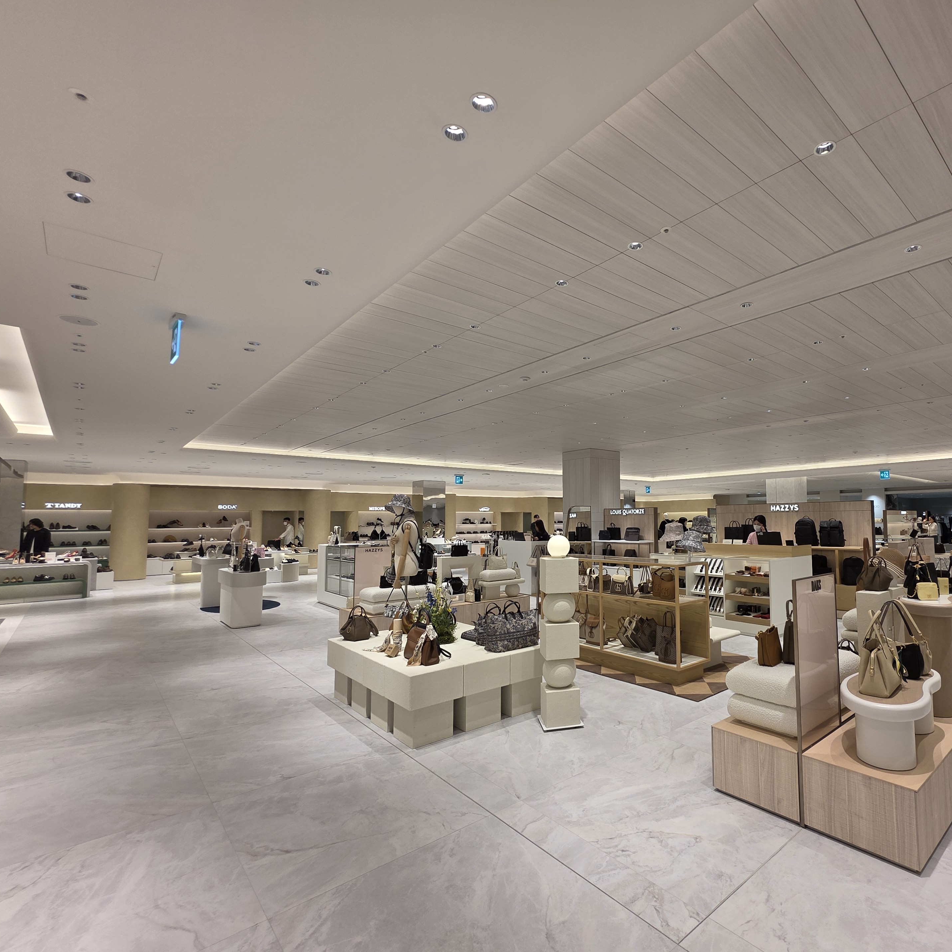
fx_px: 498
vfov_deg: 87.4
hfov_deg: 85.7
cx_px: 595
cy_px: 491
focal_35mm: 16
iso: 40
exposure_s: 1/285
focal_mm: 2.2
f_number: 1.9
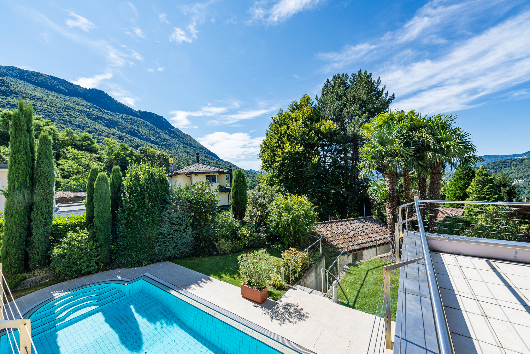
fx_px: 206
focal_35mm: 14
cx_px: 265
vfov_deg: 81.3
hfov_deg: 104.2
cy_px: 177
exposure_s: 1/160
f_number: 9
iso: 100
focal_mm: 14
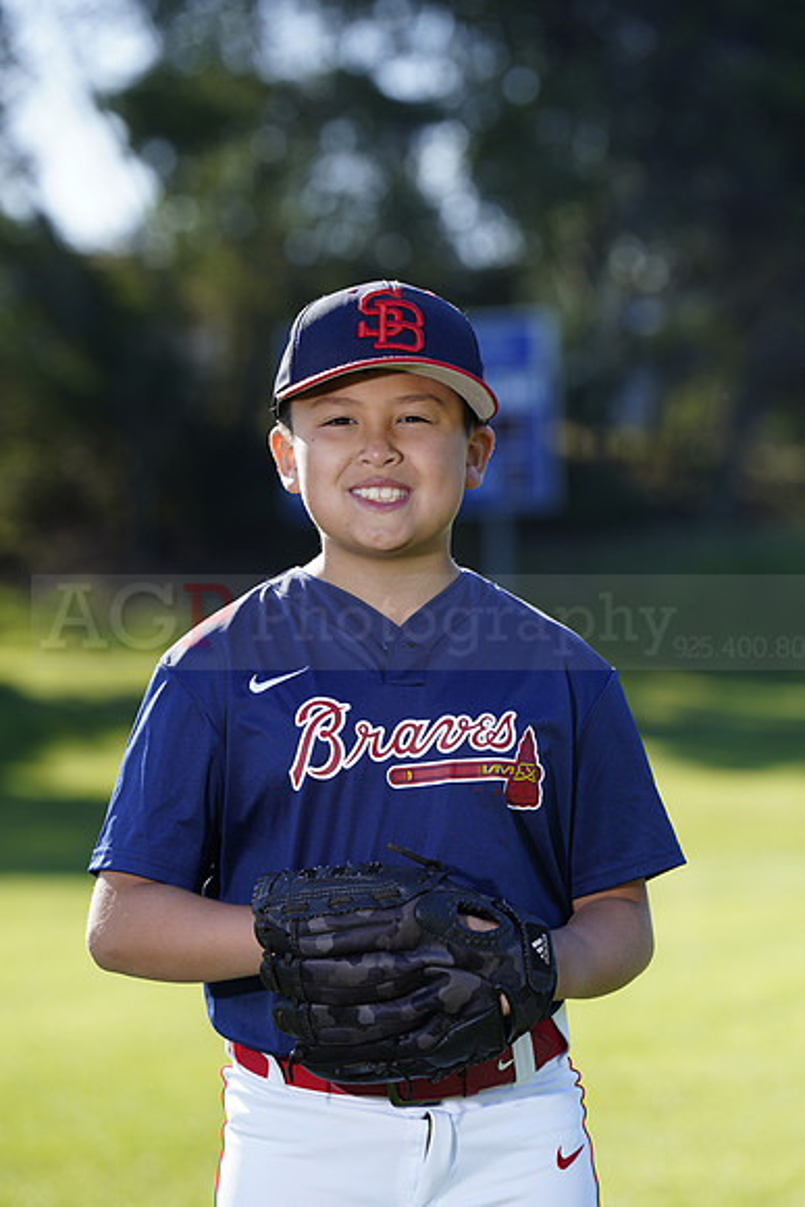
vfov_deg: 12.5
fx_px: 5497
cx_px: 402
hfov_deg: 8.4
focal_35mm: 164
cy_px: 604
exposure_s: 1/250
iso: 100
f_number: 5
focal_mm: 164
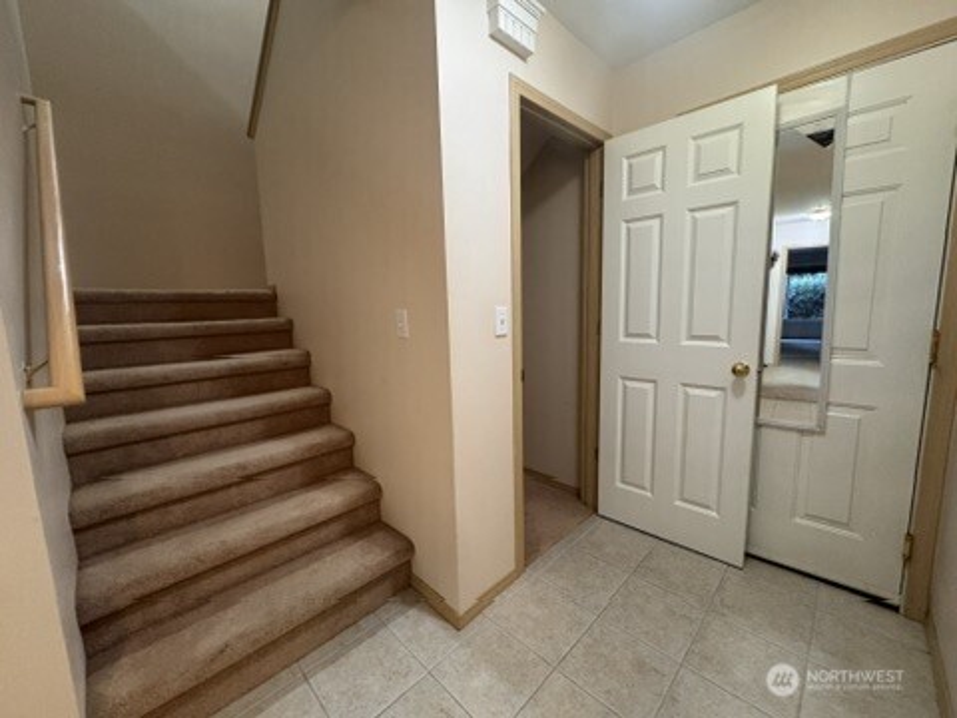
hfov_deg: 102.1
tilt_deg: -8.3
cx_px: 478
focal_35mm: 14
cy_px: 359
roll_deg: +1.3
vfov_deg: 85.7
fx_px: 387
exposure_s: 1/60
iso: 640
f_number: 2.2
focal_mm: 2.22
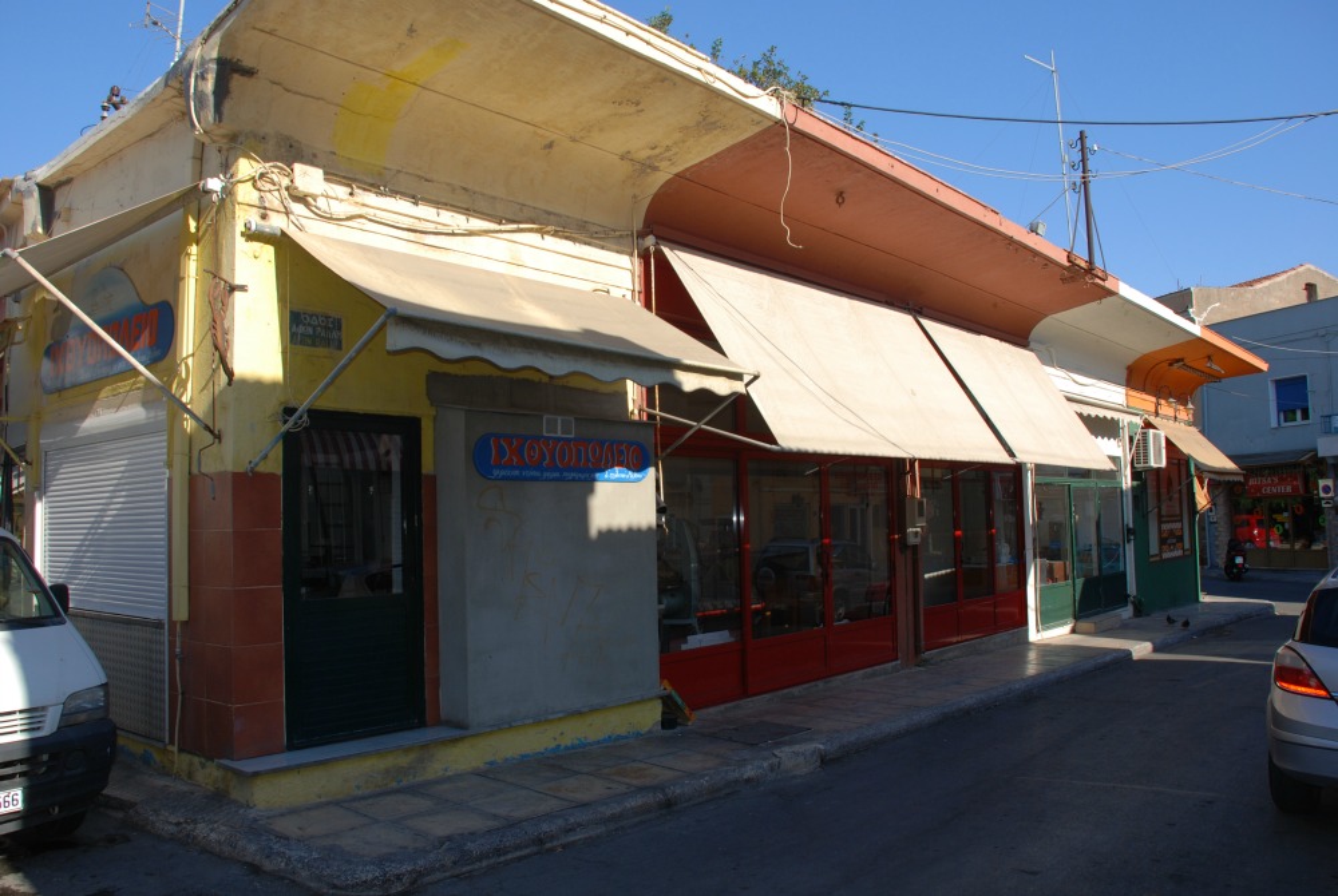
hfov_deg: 67.3
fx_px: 1005
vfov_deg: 48.1
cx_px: 669
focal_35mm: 27
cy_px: 448
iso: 100
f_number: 6.3
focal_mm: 18
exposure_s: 1/200
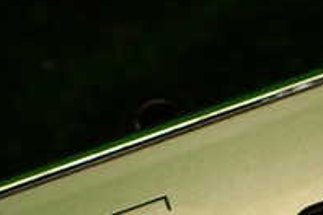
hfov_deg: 20.0
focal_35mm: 101
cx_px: 250
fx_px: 906
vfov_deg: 12.9
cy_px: 308
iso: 100
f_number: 2.4
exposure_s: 1/100
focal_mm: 5.79
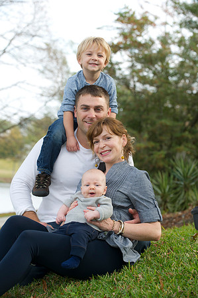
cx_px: 99
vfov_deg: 18.6
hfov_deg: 12.4
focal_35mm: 110
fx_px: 910
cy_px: 149
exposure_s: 1/250
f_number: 5
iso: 400
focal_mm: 110
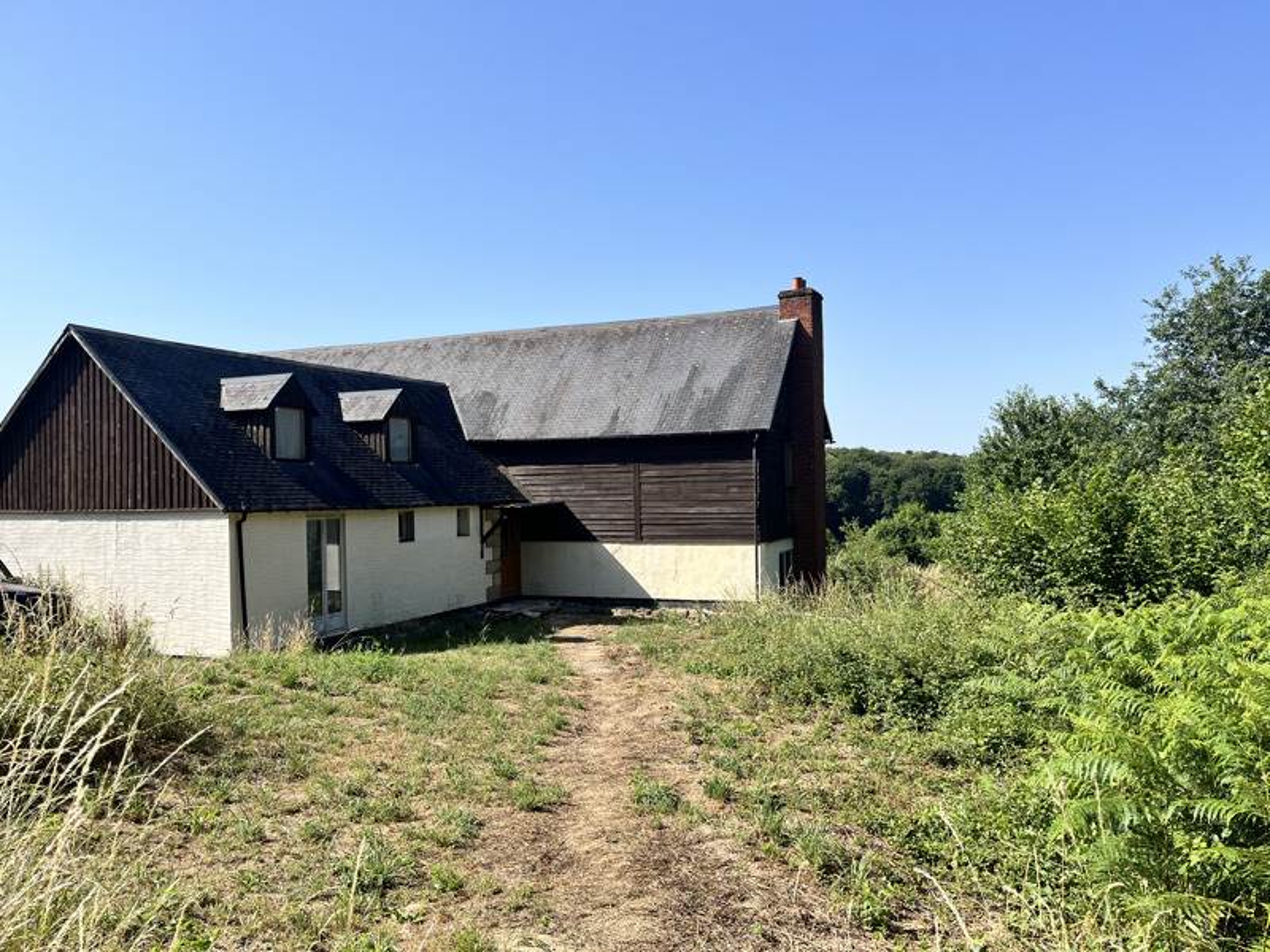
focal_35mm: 26
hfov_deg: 67.3
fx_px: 954
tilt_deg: -0.3
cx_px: 635
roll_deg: +0.8
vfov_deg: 53.1
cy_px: 476
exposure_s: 1/2825
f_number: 1.6
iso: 50
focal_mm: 5.1
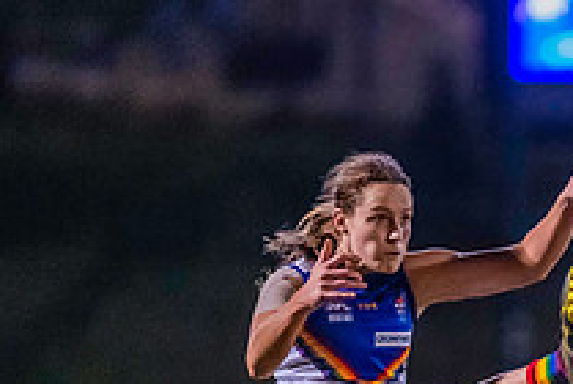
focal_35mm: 928
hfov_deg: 2.2
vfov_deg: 1.5
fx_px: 14791
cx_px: 594
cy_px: 539
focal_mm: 270
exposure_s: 1/1000
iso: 10000
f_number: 2.8
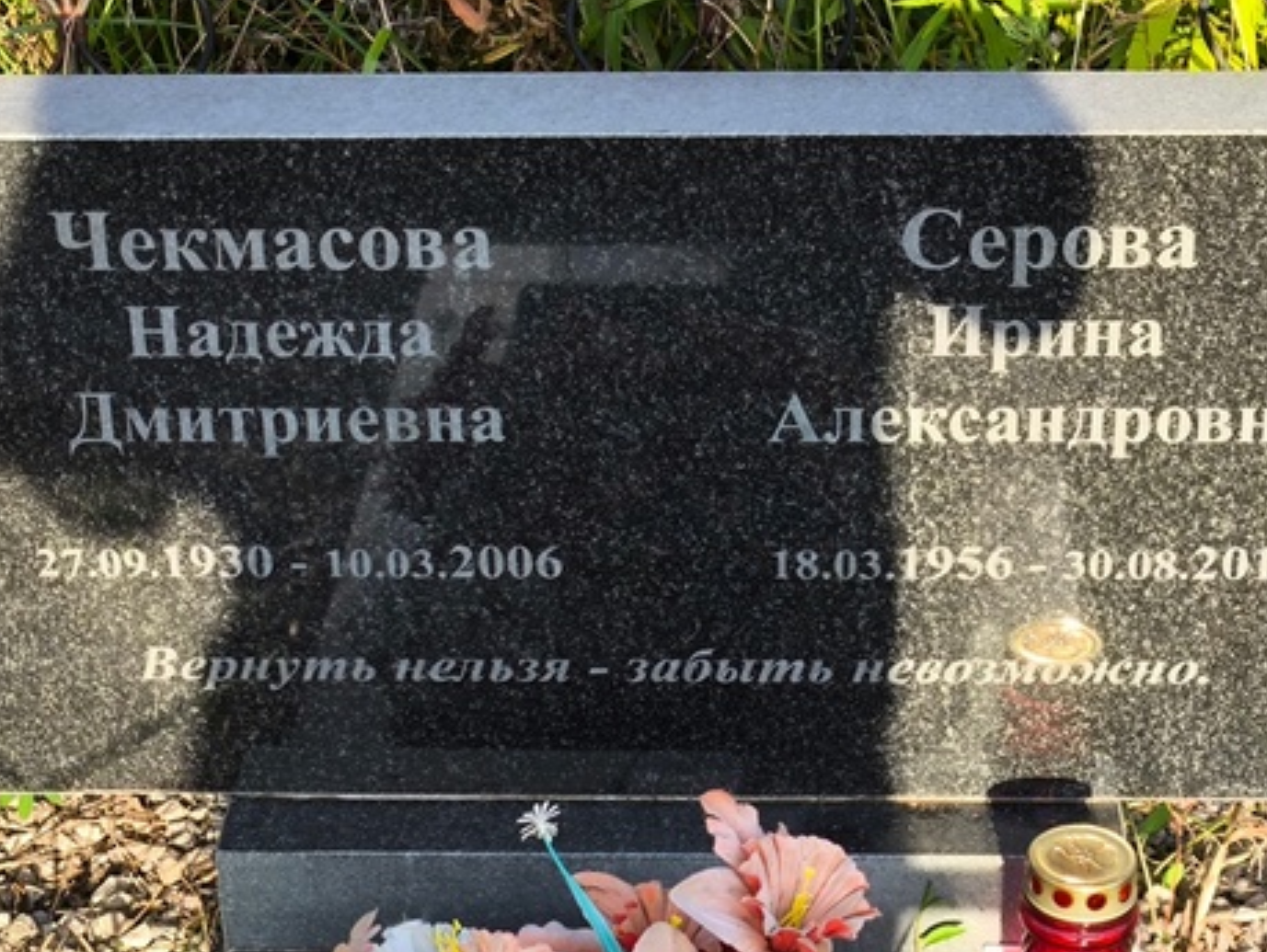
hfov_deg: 22.5
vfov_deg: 17.0
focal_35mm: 87
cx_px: 661
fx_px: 3187
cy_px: 475
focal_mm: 4.71
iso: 50
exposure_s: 1/280
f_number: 1.7
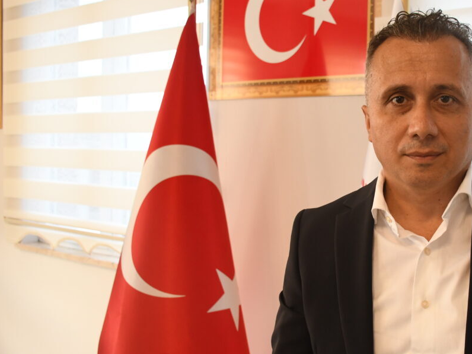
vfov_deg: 28.6
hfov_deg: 36.3
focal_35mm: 51
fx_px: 695
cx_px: 377
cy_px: 168
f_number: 5
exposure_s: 1/100
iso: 1250
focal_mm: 22
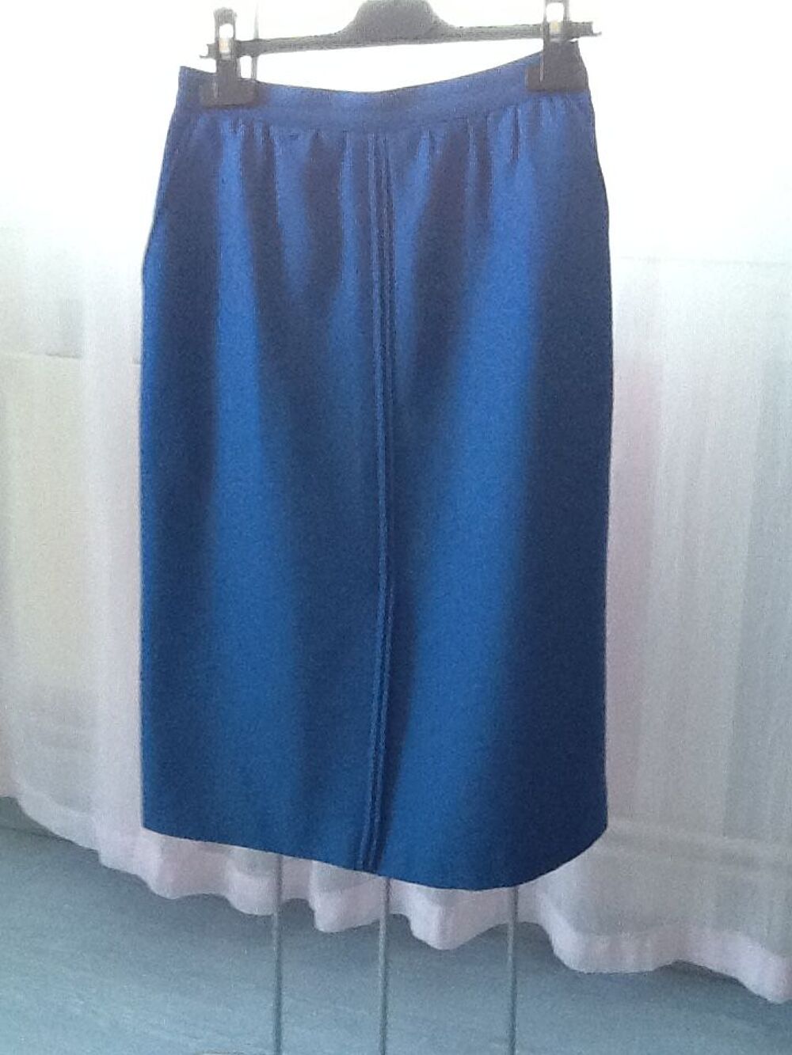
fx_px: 1342
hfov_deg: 32.9
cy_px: 528
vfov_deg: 42.9
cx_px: 396
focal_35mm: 44
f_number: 2.4
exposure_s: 1/30
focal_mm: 2.03
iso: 160
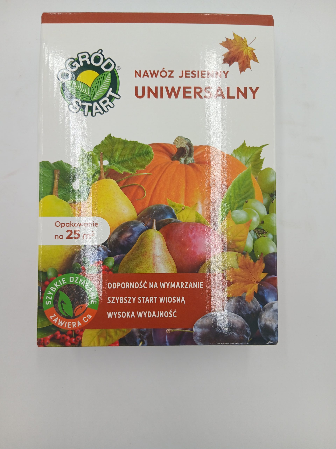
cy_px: 224
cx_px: 168
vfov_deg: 67.3
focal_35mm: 26
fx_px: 336
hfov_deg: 53.1
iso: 20
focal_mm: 3.98
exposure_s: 1/100
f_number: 1.8
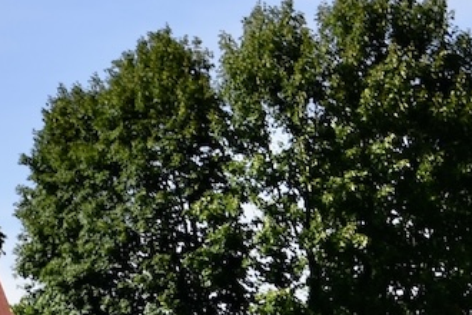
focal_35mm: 341
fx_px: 4471
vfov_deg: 4.0
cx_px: -326
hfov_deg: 6.0
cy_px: 394
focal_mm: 50
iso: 200
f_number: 8
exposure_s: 1/500
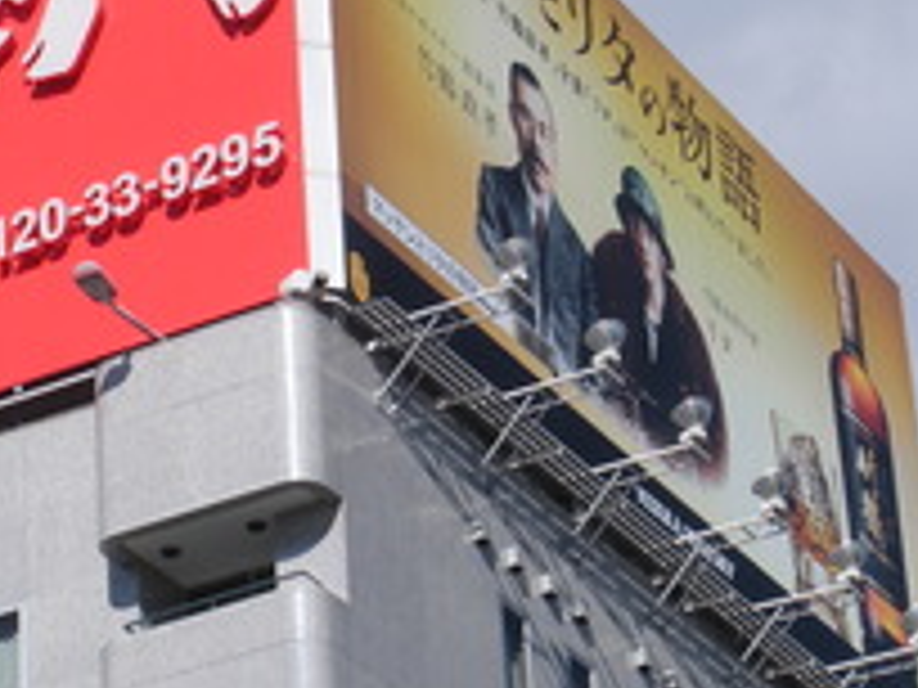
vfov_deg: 8.9
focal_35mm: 167
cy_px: 254
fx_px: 4429
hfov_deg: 11.8
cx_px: 320
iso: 64
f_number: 4.8
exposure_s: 1/550
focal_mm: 14.2
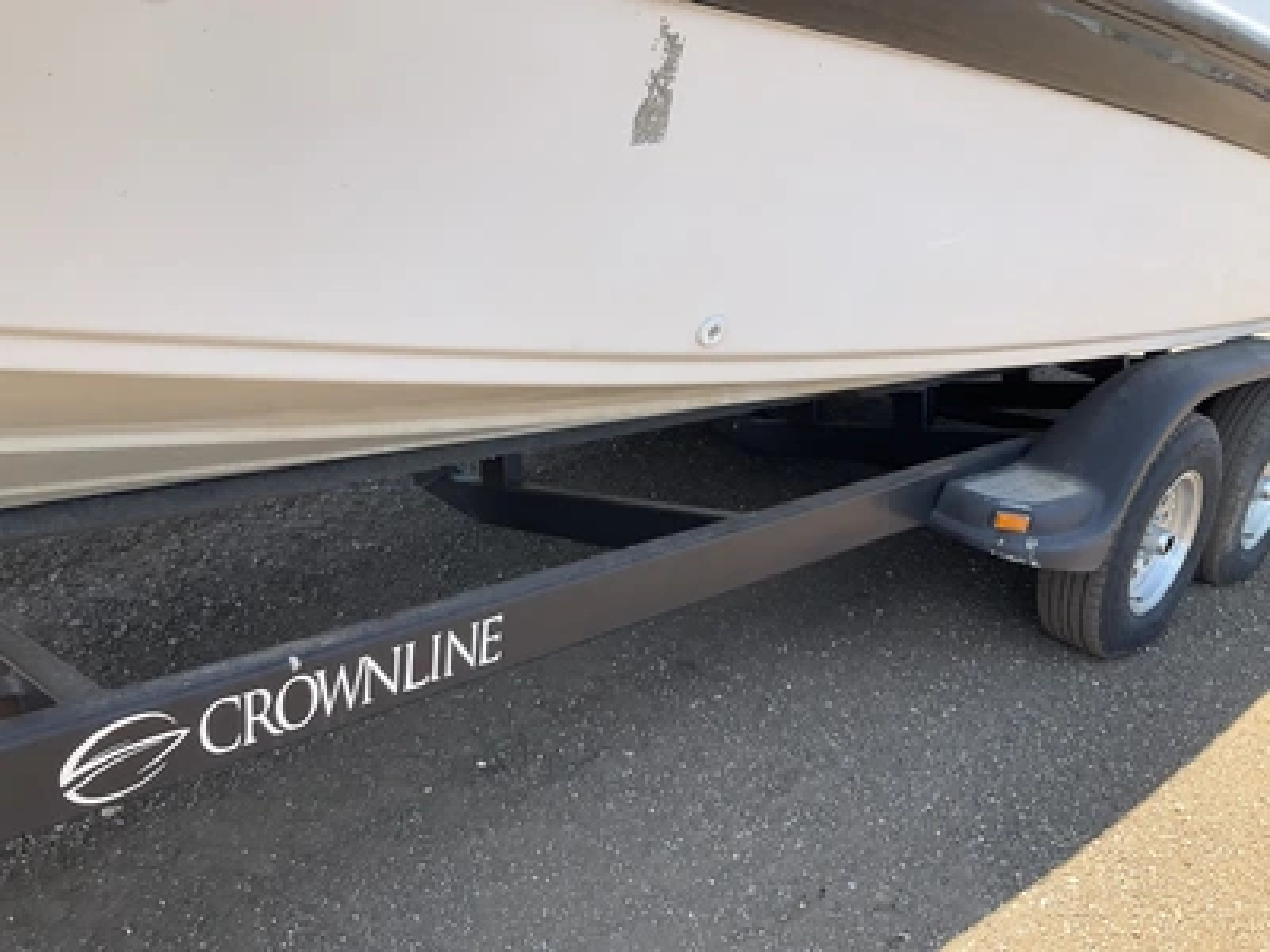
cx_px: 635
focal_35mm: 29
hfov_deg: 61.7
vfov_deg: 48.2
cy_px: 476
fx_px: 1064
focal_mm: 3
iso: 25
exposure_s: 1/465
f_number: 1.8
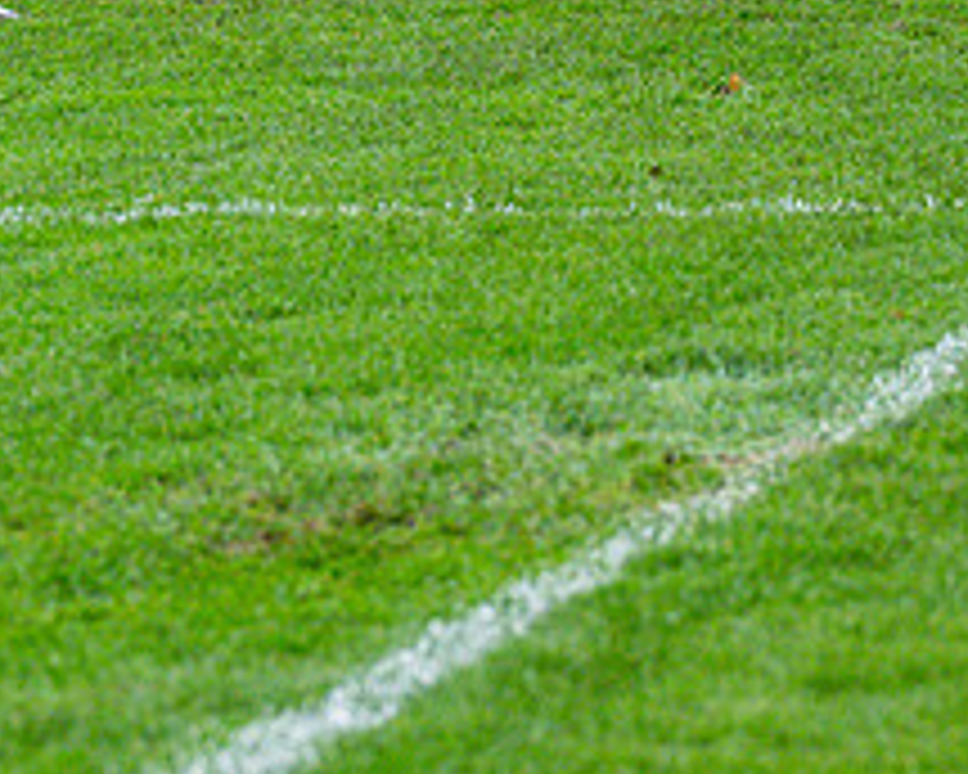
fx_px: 9597
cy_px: 287
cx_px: -391
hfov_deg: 5.7
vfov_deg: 4.6
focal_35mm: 335
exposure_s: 1/1250
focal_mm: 86
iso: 2000
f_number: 4
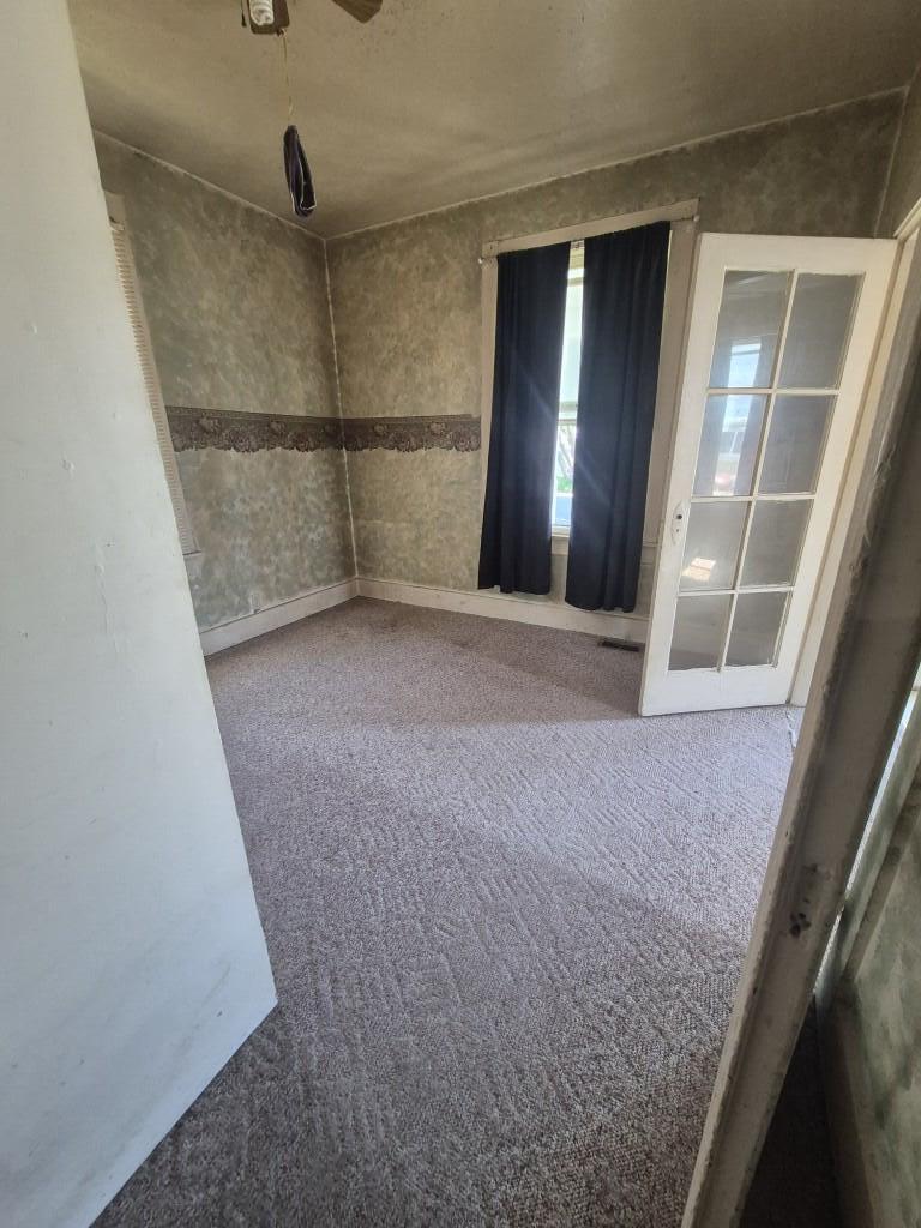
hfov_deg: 89.9
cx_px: 460
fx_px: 461
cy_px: 614
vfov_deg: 106.2
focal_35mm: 13
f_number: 2.2
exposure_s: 1/60
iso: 500
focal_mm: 1.74
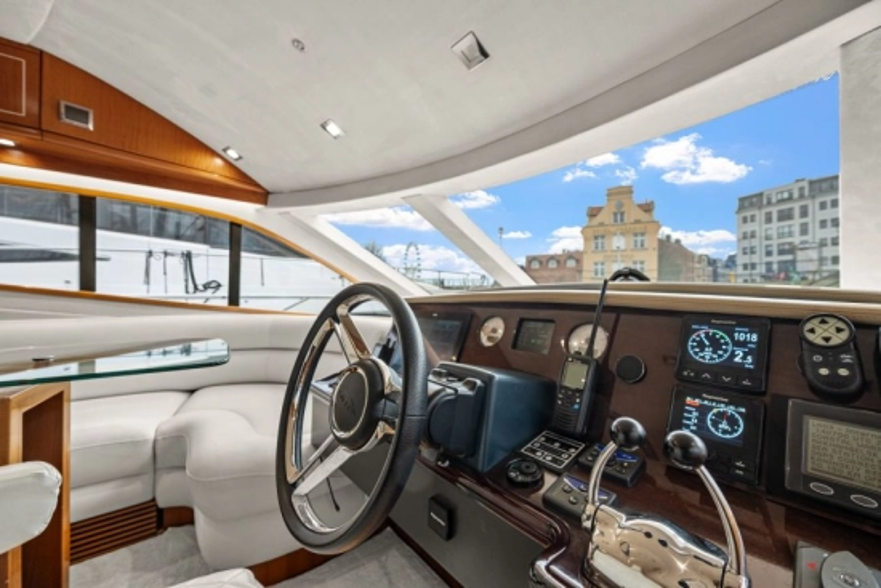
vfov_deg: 81.2
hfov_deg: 104.2
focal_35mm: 14
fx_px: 343
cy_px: 294
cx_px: 440
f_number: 6.3
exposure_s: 1/80
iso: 1250
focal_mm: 14
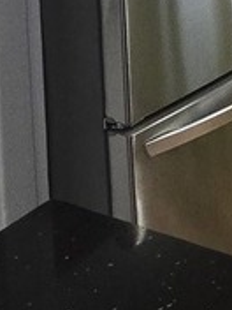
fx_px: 715
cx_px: 420
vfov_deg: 20.2
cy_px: -185
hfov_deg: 15.7
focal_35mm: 80
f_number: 2.2
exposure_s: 1/60
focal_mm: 2.2
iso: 500
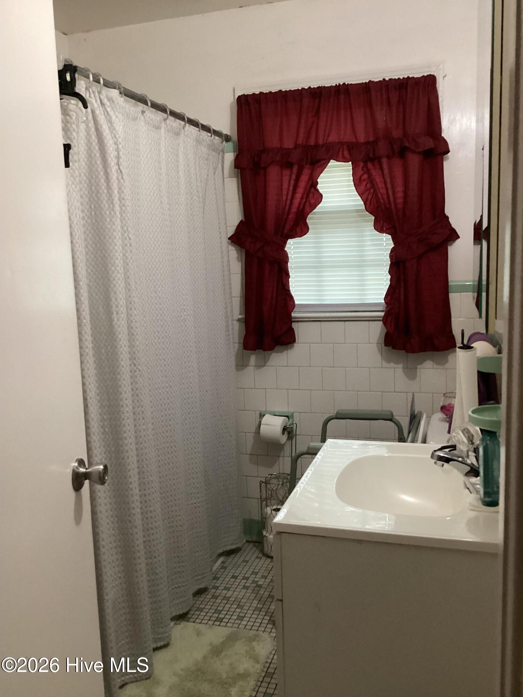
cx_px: 262
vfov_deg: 58.4
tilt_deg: -9.7
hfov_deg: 45.4
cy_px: 348
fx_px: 624
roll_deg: +1.8
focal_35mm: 31
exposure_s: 1/30
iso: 320
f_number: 2.4
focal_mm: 3.3
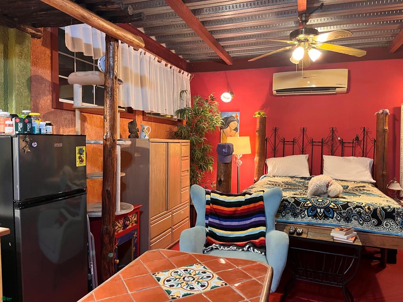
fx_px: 303
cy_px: 151
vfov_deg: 53.1
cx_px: 202
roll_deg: -0.4
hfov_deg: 67.3
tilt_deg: -3.0
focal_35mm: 26
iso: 400
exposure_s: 1/40
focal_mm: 5.1
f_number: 1.6
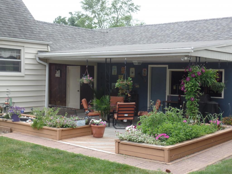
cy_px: 87
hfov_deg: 36.8
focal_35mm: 52
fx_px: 349
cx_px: 116
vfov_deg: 28.0
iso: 80
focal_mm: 9.2
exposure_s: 1/90
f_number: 3.4
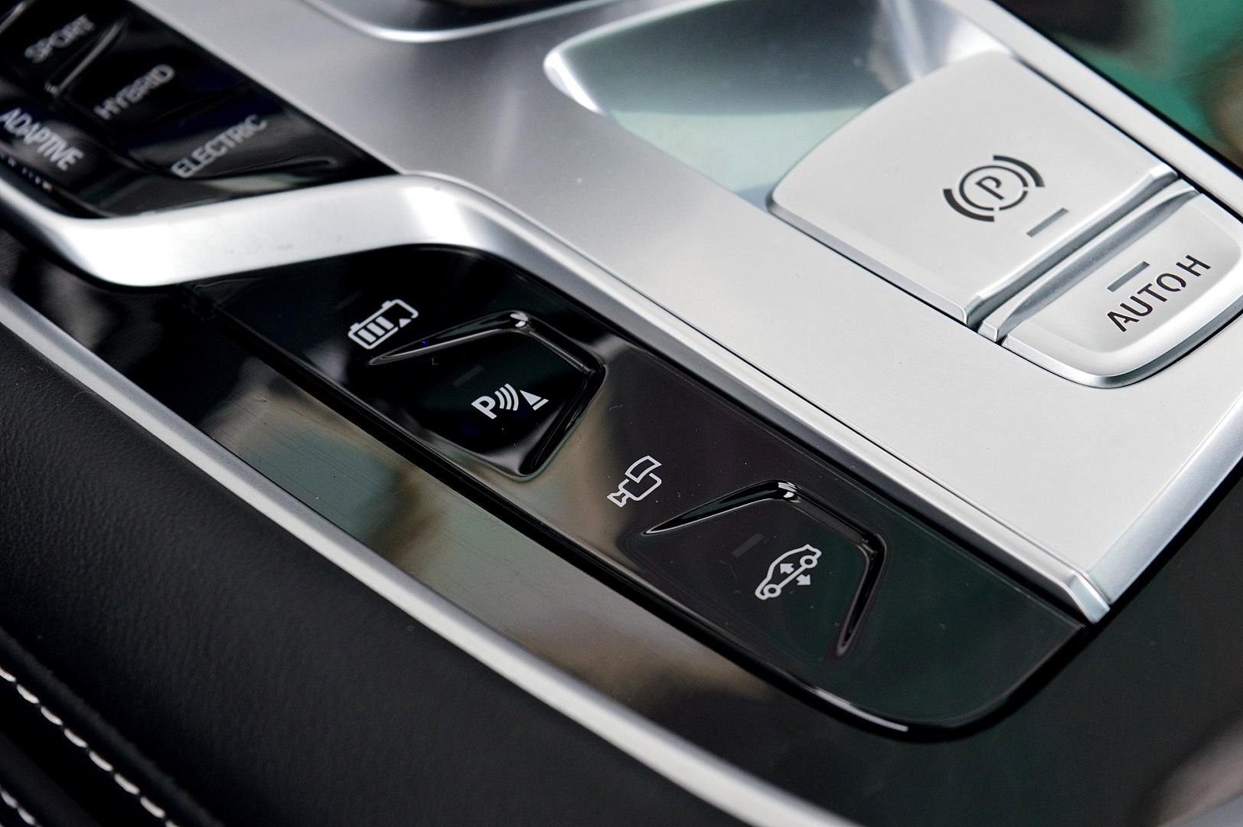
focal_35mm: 82
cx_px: 622
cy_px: 414
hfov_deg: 24.6
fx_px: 2846
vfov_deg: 16.5
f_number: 8
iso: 720
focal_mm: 55
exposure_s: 1/60
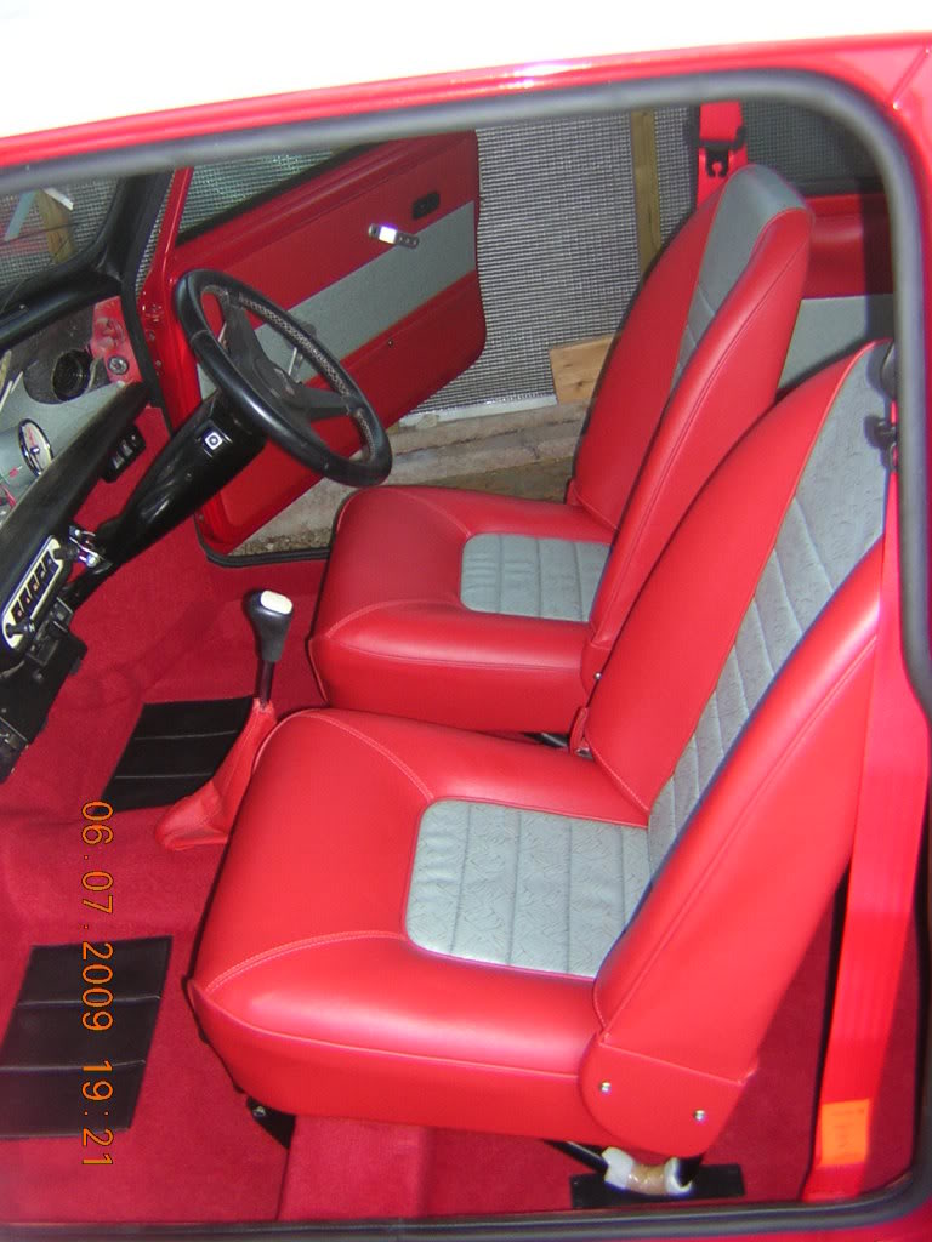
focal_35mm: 36
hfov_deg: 39.7
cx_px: 466
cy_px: 621
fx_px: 1292
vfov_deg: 51.4
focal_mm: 4.7
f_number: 2.6
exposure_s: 1/60.1
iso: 203
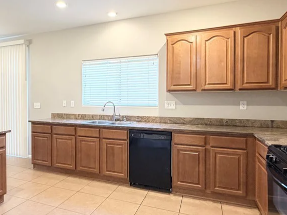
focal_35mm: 25
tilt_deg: -0.9
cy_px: 104
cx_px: 117
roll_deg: +0.3
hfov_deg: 68.8
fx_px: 207
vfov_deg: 54.9
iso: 200
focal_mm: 2.22
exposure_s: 1/60
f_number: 2.2
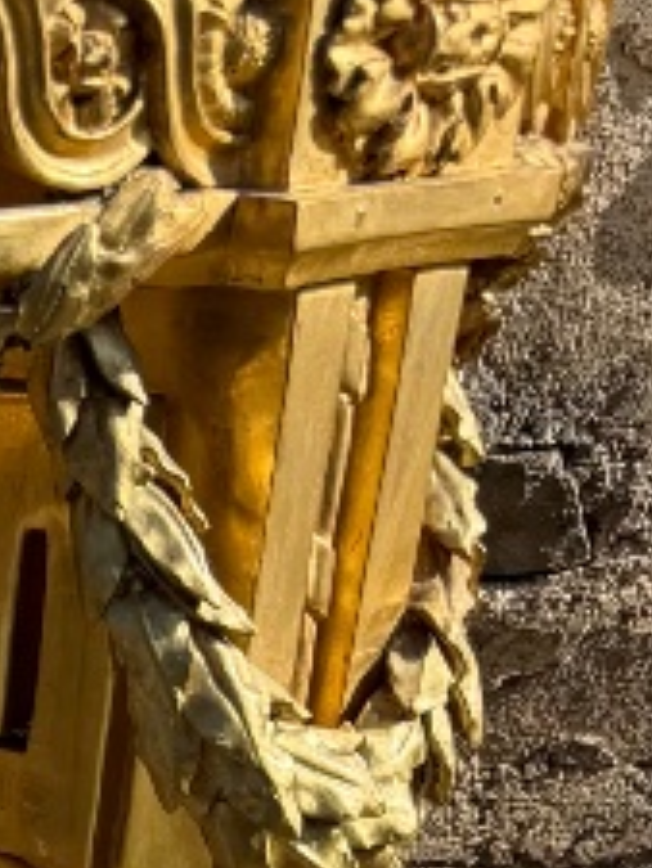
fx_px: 3212
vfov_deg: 13.8
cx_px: -984
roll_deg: +4.4
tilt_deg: -42.4
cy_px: 1551
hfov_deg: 10.0
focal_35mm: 128
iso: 80
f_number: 1.78
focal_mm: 6.76
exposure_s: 1/3021
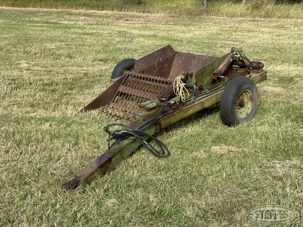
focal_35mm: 48
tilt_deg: -16.6
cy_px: 114
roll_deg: -0.1
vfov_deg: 30.3
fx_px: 420
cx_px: 152
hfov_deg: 39.7
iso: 64
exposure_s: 1/1992
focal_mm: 6.86
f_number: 1.78
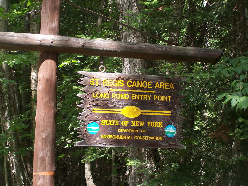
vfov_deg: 18.0
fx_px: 587
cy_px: 93
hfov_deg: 23.8
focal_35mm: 82
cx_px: 124
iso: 80
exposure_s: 1/100
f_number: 3.2
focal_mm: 13.7
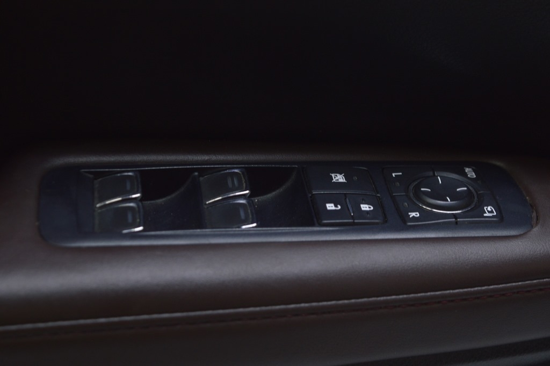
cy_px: 183
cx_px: 275
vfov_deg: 16.5
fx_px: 1259
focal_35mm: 82
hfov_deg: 24.6
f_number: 5.6
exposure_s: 1/25
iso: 400
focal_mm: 55
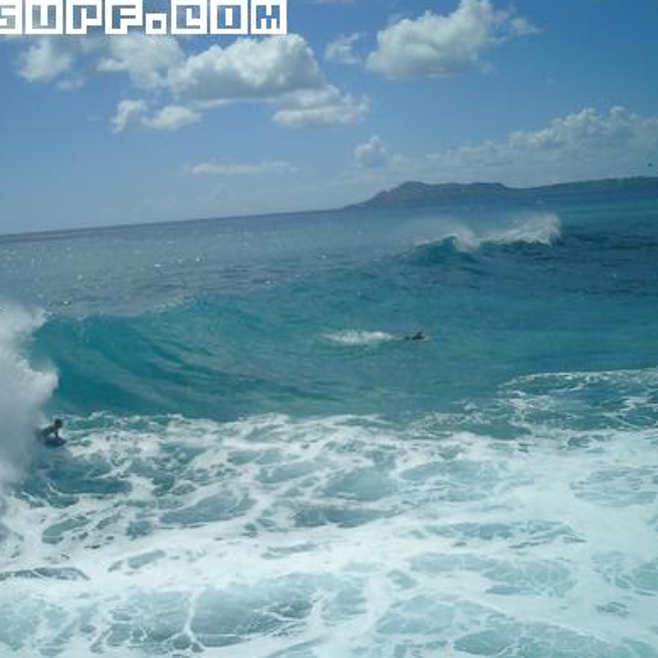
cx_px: 240
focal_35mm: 45
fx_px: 968
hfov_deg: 37.3
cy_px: 339
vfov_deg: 37.5
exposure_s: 1/6400
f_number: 3.2
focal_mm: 7.5
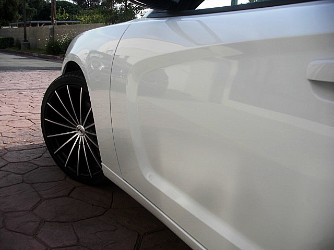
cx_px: 167
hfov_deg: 51.4
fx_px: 347
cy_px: 125
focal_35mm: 36
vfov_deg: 39.7
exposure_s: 1/400
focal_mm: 6.3
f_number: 2.8
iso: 50
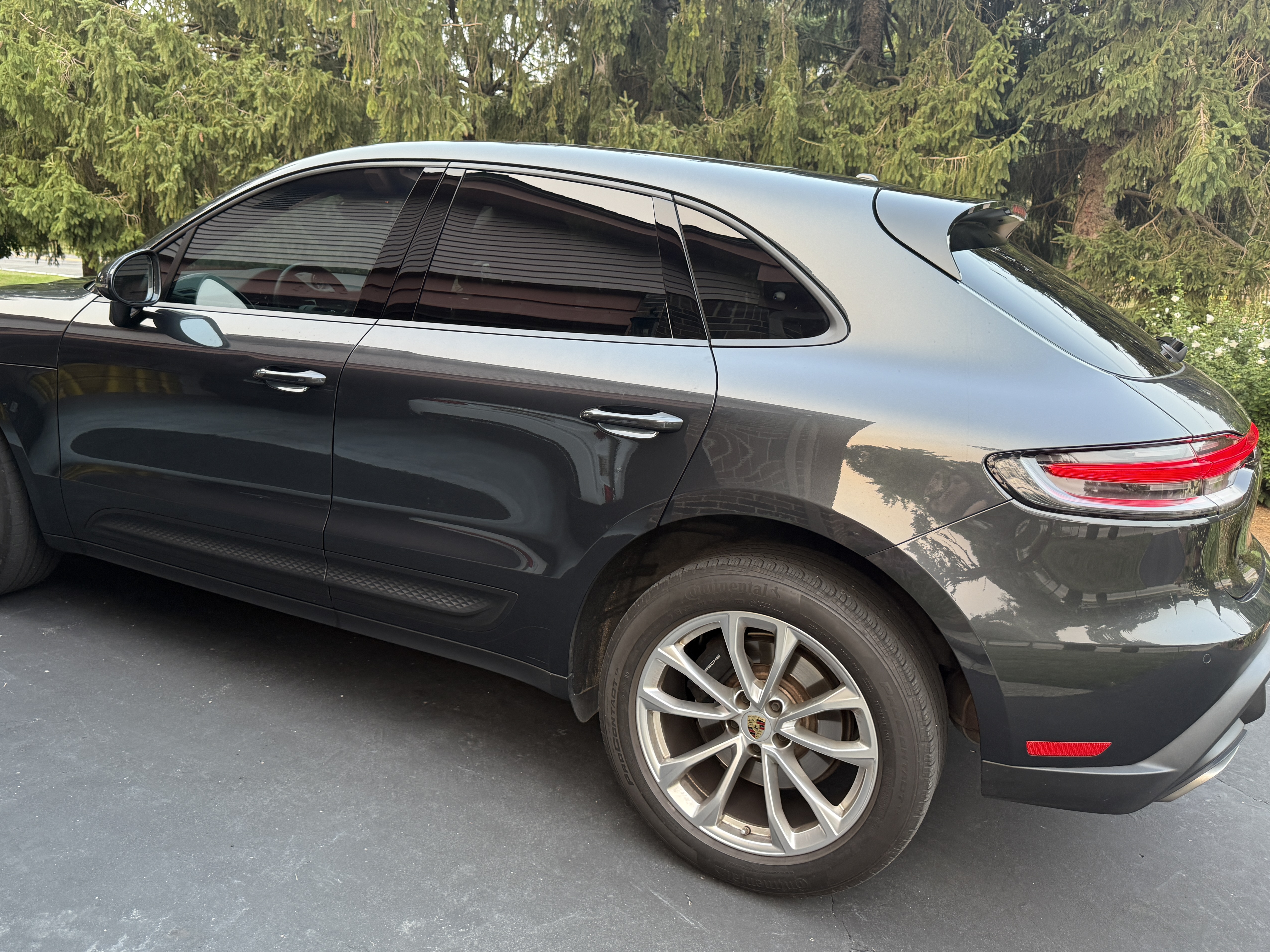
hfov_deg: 65.1
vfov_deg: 51.3
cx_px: 566
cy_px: 424
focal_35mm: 27
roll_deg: -1.3
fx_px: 991
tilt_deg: -10.9
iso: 160
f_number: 1.78
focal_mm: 6.76
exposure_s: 1/50
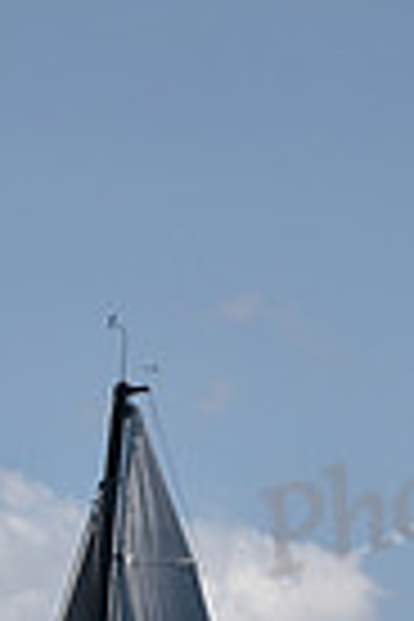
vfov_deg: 4.4
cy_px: 1174
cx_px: 29
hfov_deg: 3.0
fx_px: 8003
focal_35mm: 464
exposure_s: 1/3200
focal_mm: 110
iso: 250
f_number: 2.8
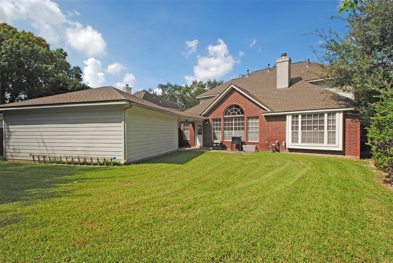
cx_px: 196
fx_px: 180
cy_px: 132
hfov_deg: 94.9
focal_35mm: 16
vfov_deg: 72.2
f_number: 11
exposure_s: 1/200
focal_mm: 11
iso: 100
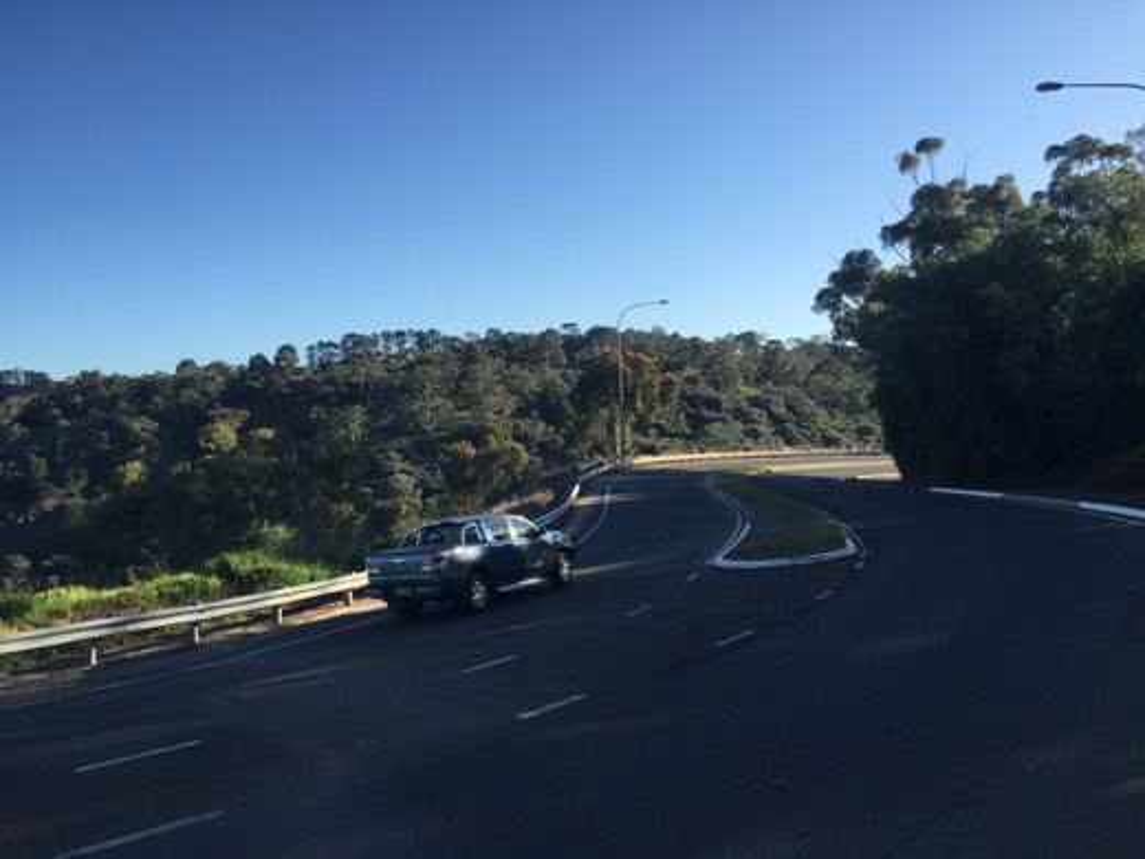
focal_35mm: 29
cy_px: 430
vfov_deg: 48.2
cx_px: 572
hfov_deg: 61.7
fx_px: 959
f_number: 2.2
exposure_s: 1/1041
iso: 32
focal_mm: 4.15
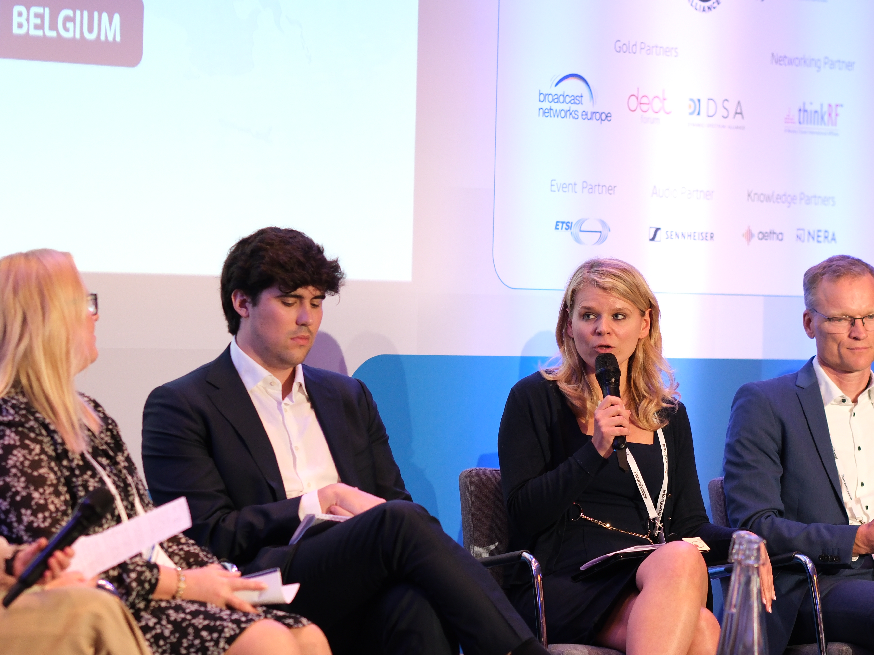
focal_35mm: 226
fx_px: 5706
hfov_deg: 8.8
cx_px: 468
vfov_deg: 6.6
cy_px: 476
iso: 800
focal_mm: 90
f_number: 2
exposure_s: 1/125
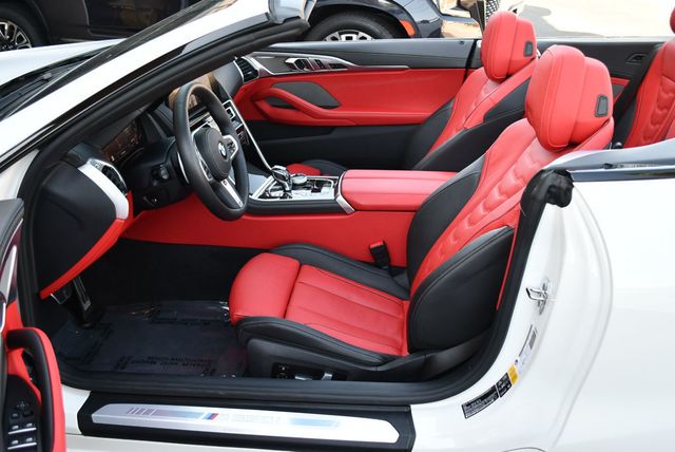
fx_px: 676
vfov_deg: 36.9
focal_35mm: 36
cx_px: 338
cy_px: 226
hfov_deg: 53.1
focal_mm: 18
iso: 400
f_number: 3.5
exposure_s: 1/250
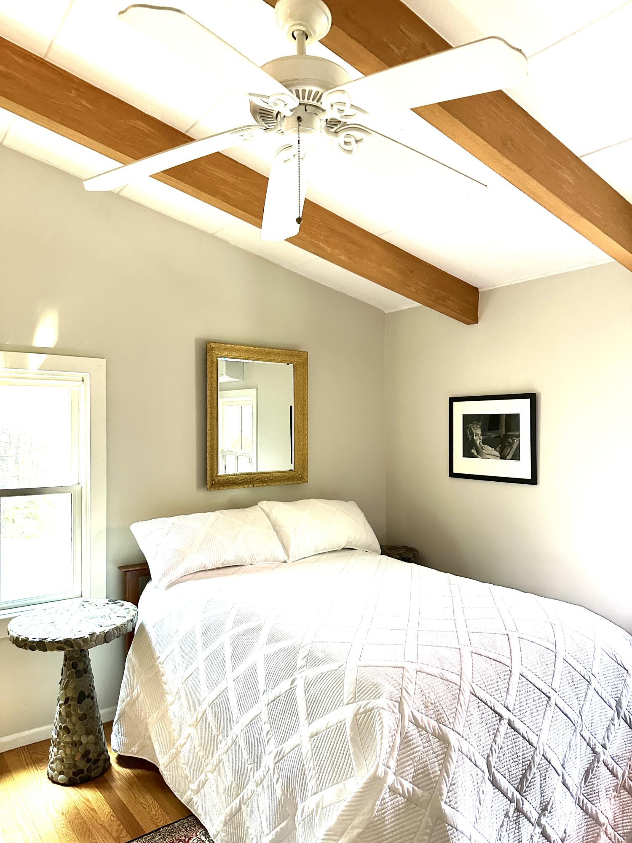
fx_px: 584
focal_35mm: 24
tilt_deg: -1.0
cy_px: 422
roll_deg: +1.0
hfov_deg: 56.8
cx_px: 316
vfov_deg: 71.6
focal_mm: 6.86
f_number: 1.78
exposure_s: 1/60
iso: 320
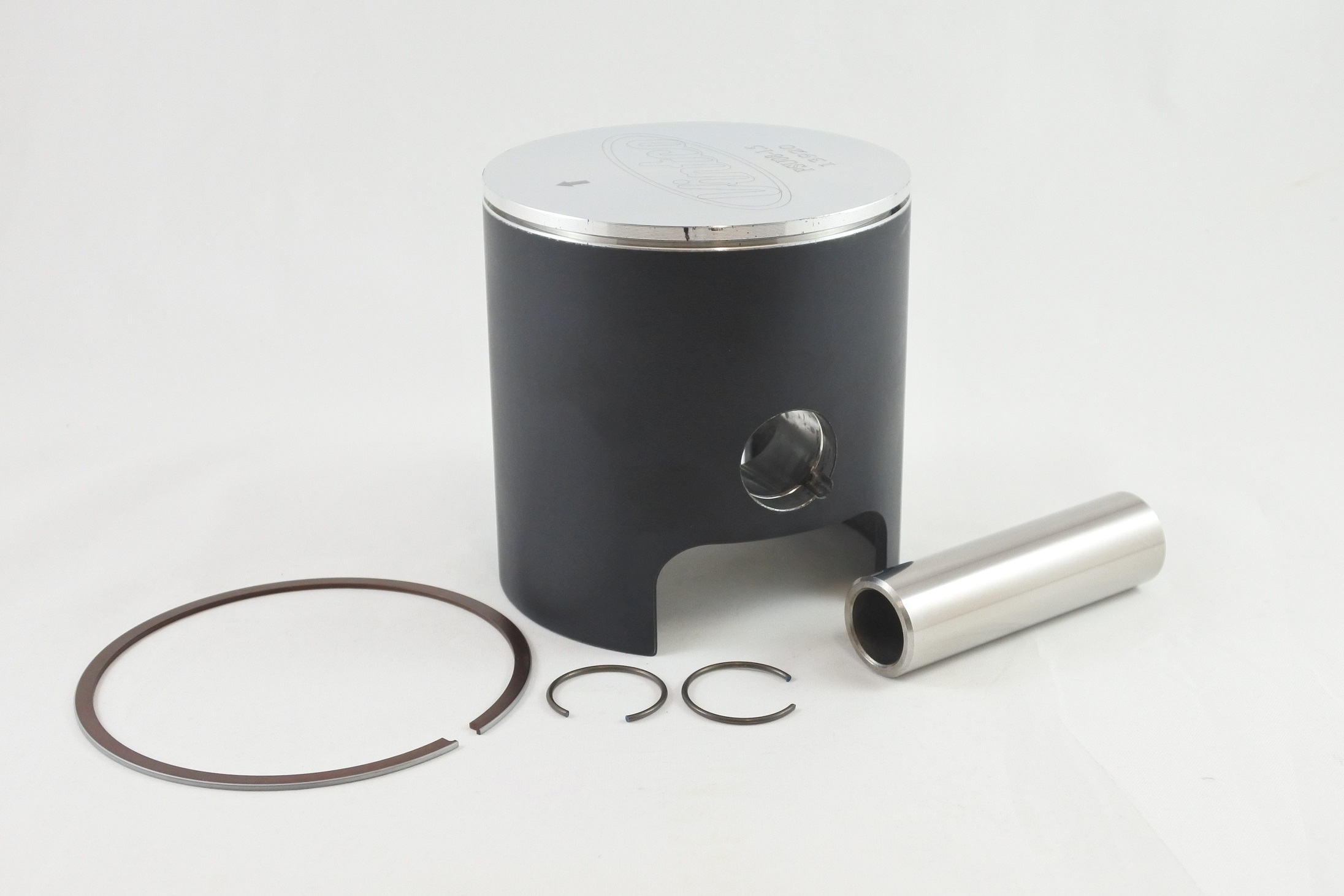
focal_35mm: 39
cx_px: 672
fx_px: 1456
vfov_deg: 34.2
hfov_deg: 49.6
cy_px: 448
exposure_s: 1/125
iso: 500
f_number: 4.2
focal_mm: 14.7
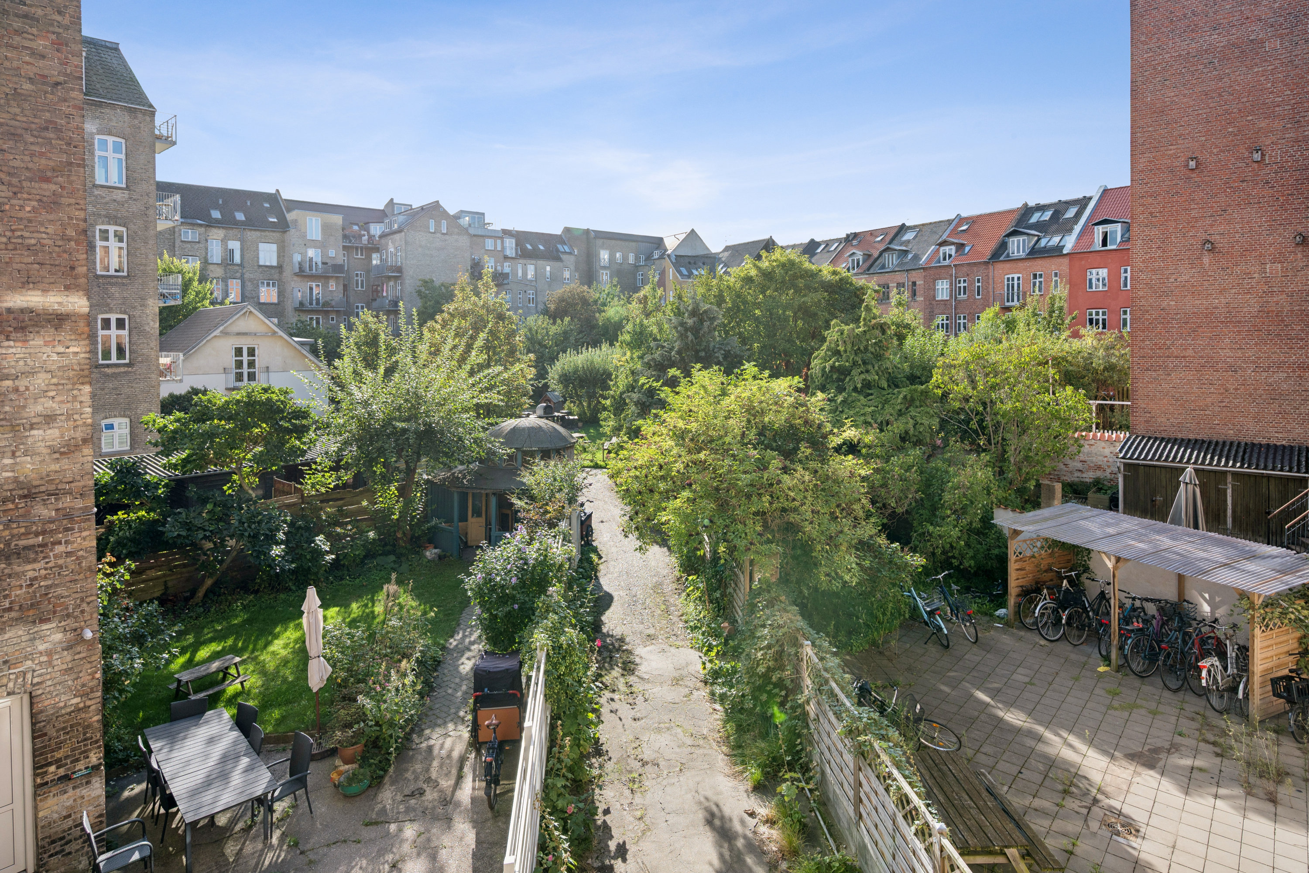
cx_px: 654
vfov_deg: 63.2
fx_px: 709
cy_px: 436
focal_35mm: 20
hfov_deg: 85.4
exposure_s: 1/500
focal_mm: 19.5
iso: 220
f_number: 6.3
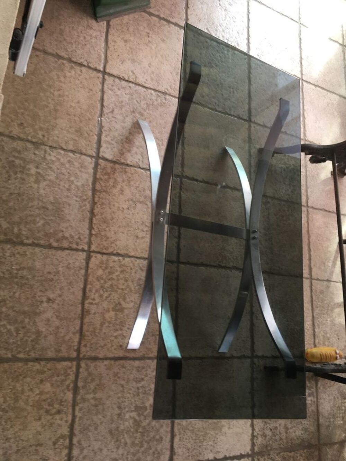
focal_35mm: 29
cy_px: 230
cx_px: 173
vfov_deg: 61.7
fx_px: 386
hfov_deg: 48.2
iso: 32
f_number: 2.2
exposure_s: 1/50
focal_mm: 4.15
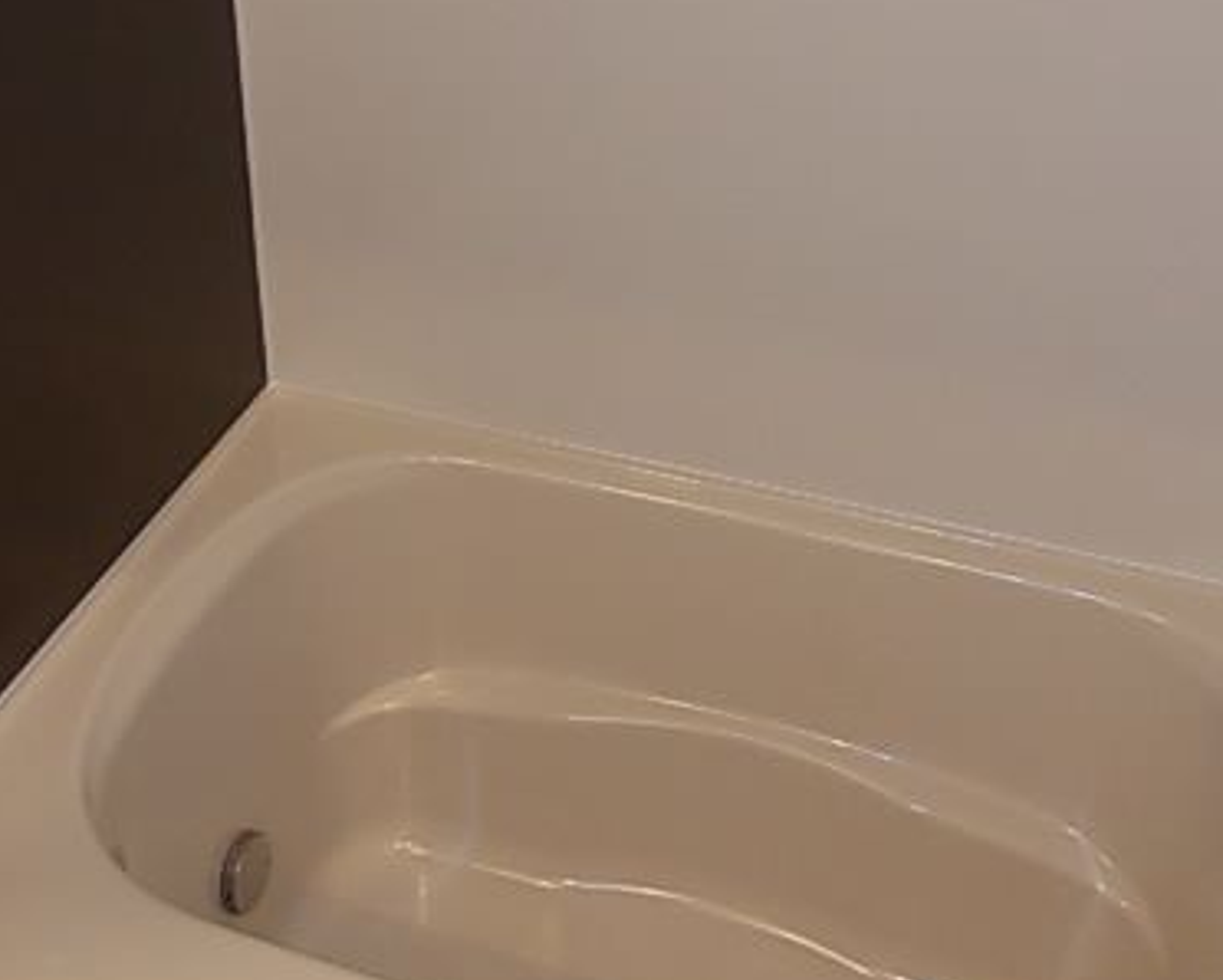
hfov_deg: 39.4
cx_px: 516
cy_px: 345
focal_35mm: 47
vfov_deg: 31.9
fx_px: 1702
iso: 200
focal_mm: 4
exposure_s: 1/25
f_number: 2.7
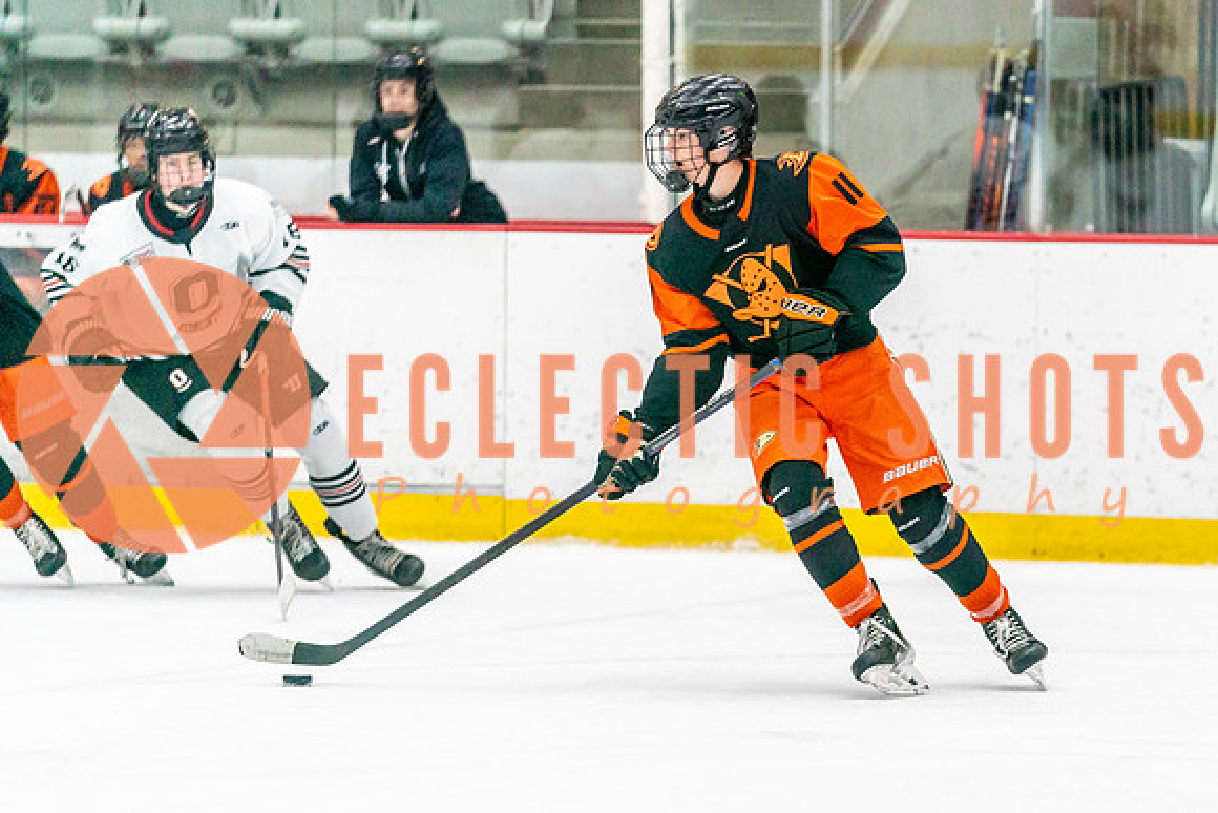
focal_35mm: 276
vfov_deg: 5.0
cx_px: 769
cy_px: 458
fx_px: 9347
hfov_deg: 7.5
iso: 3200
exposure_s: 1/1250
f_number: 2.8
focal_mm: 200
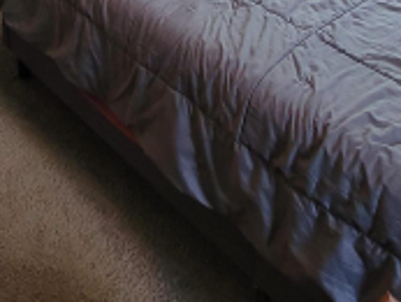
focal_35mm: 50
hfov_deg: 37.5
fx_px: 580
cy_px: -272
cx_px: 117
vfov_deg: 19.6
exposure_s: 1/60
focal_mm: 2.2
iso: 200
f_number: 2.2
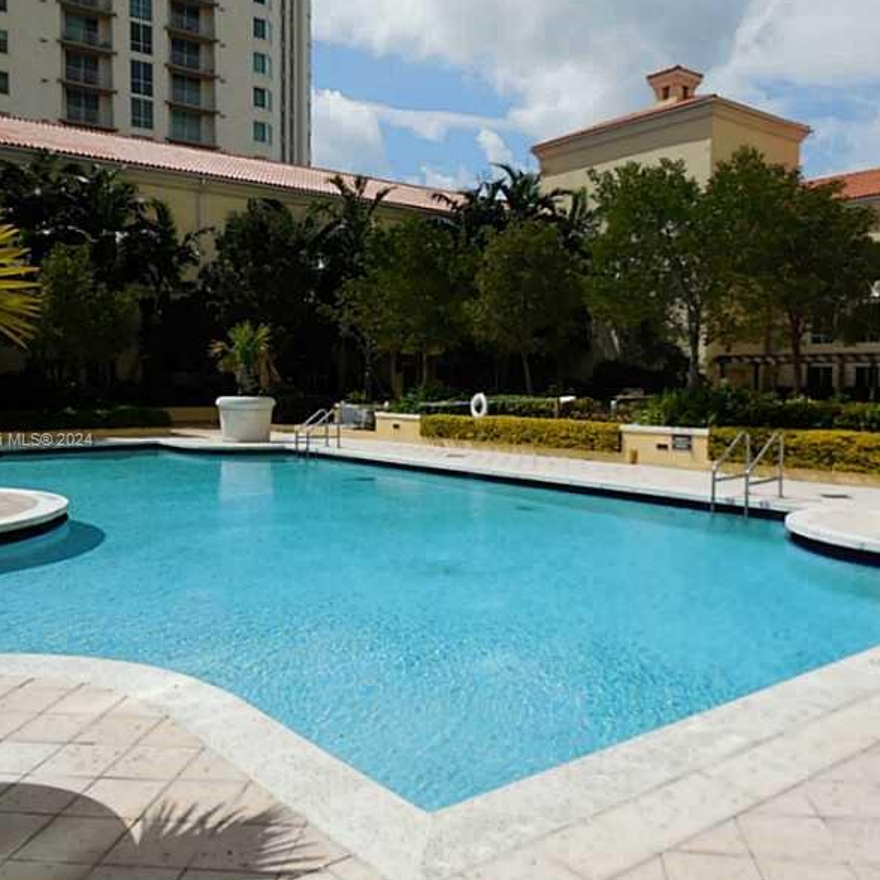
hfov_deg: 54.0
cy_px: 441
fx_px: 863
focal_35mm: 30
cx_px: 450
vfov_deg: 54.0
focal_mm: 4.5
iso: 125
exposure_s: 1/800
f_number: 6.2
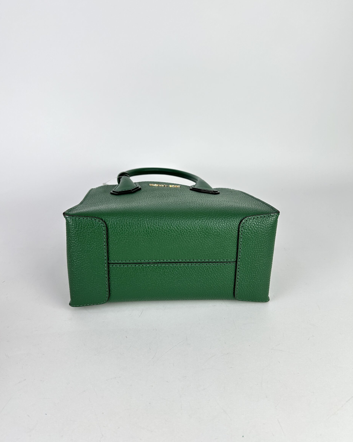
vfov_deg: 62.2
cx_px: 172
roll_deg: +0.0
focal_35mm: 28
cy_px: 214
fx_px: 366
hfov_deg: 51.5
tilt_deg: -23.8
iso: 40
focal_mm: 5.7
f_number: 1.5
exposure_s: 1/233
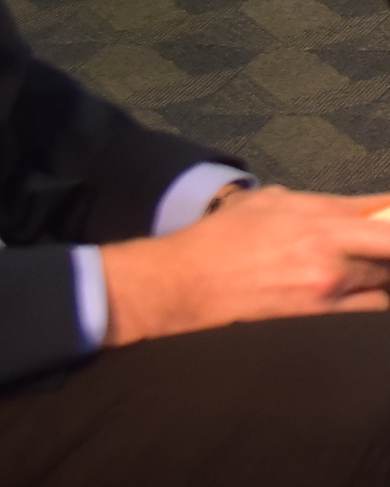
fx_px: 3000
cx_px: 981
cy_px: -132
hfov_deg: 7.0
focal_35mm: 208
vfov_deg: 9.1
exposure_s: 1/60
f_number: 4
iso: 2000
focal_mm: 31
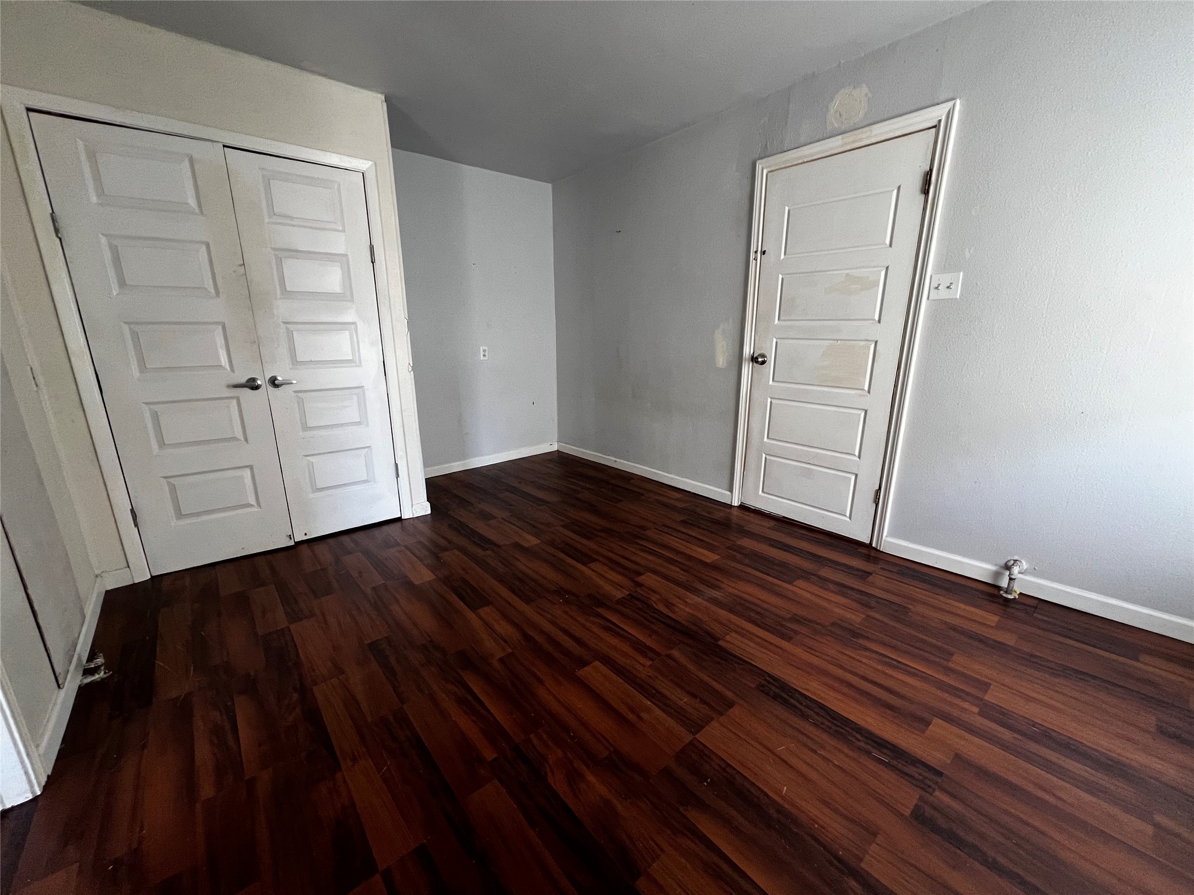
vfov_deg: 89.9
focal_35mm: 13
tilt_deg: -15.4
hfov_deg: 106.2
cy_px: 448
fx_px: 448
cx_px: 597
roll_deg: +0.8
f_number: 1.8
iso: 160
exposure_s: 1/60
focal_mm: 1.57
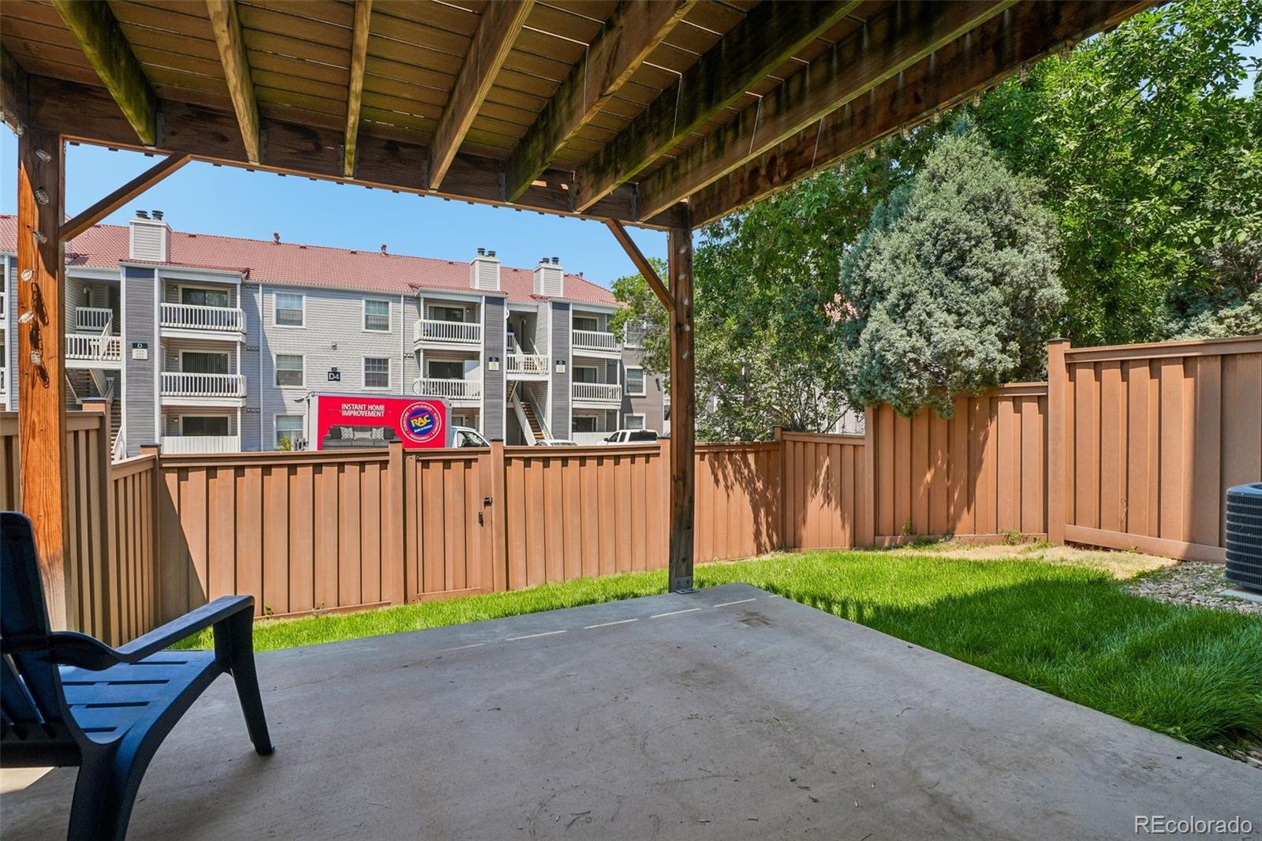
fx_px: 578
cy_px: 420
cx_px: 631
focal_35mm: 16
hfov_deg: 95.0
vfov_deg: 72.0
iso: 100
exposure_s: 1/200
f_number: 8
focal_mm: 11
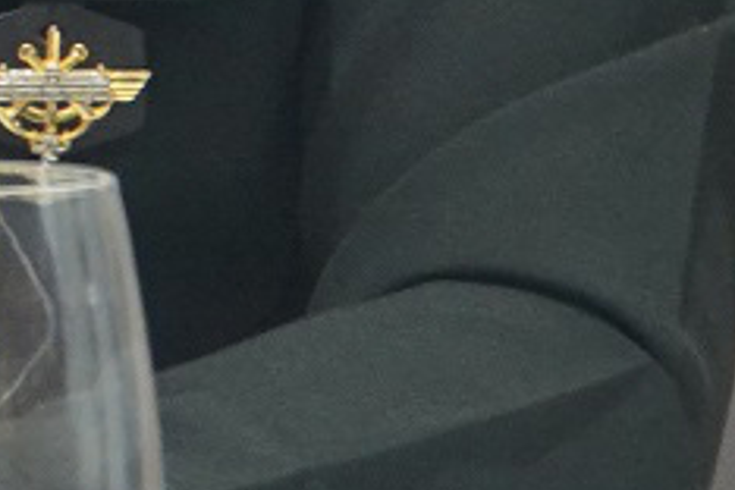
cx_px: -1575
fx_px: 26376
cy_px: -765
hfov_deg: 1.6
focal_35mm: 1292
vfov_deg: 1.1
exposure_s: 1/50
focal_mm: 64.84
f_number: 4
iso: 800
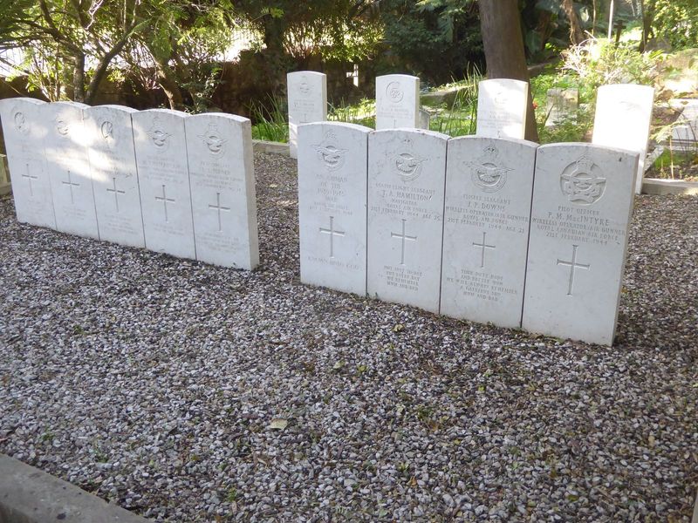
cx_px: 349
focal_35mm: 36
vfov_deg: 39.7
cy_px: 262
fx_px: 726
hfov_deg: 51.4
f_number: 3.7
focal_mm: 6.3
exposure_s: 1/60
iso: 250
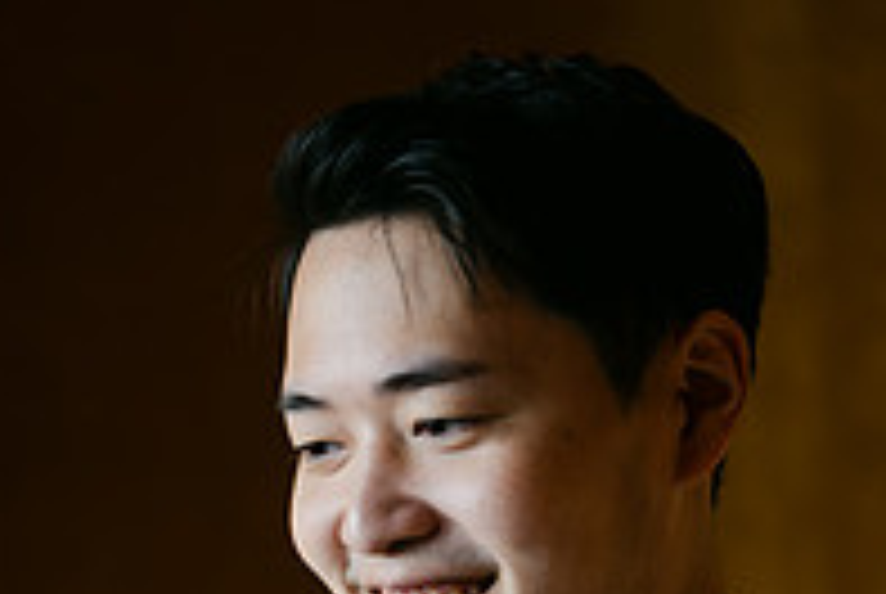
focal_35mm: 149
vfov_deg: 9.1
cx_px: 198
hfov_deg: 13.7
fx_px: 3673
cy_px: 794
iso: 64
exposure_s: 1/25
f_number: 1.8
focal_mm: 50
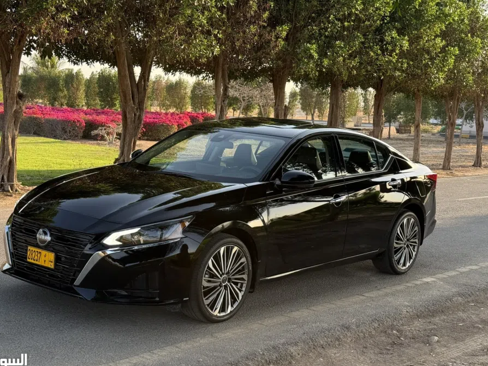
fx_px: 775
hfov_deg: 34.9
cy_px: 196
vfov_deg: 26.5
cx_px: 214
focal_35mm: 55
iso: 100
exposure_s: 1/592
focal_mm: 6.76
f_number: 1.78
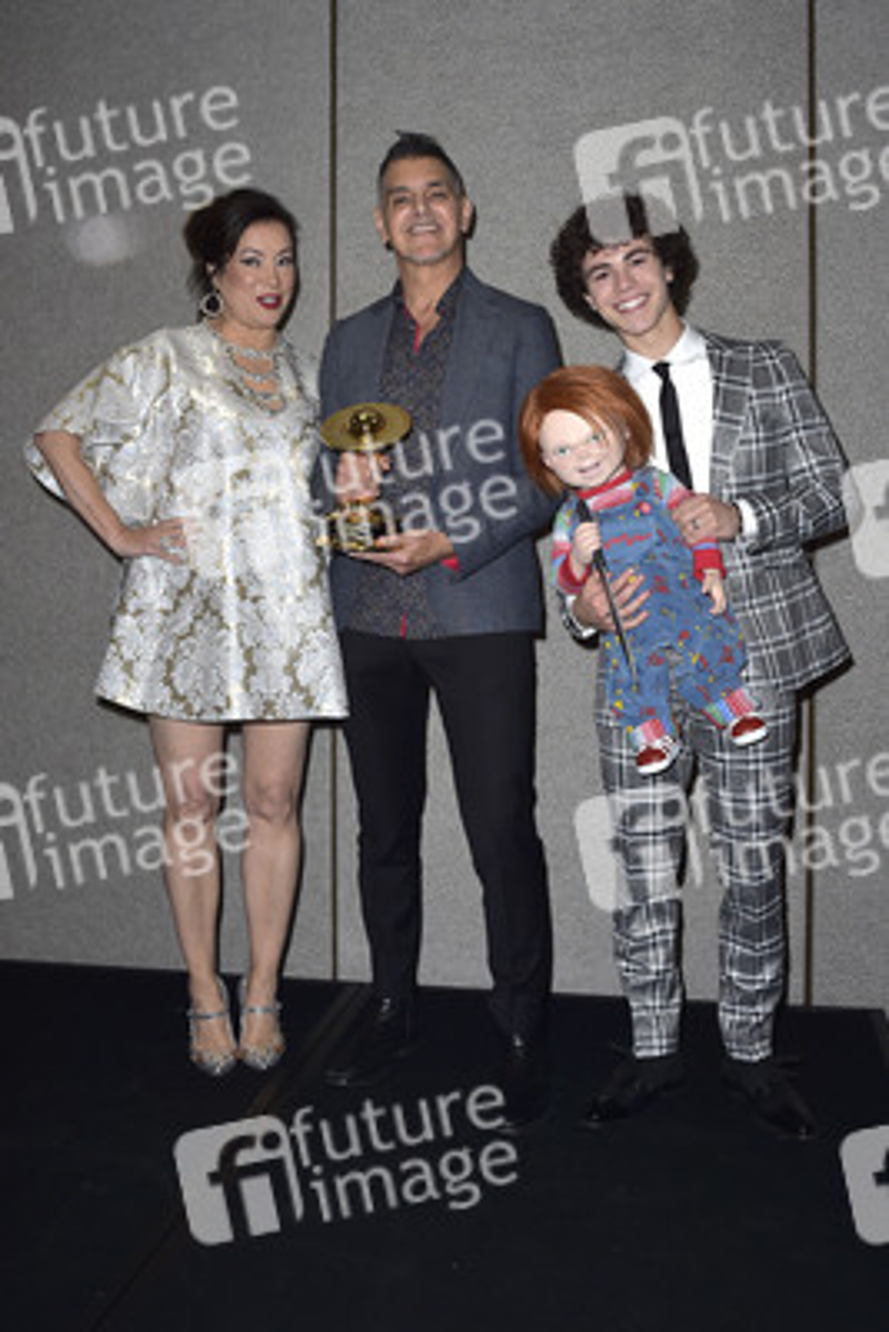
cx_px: 444
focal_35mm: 32
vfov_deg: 58.7
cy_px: 666
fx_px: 1184
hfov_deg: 41.1
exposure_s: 1/250
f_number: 6.3
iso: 500
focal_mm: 32
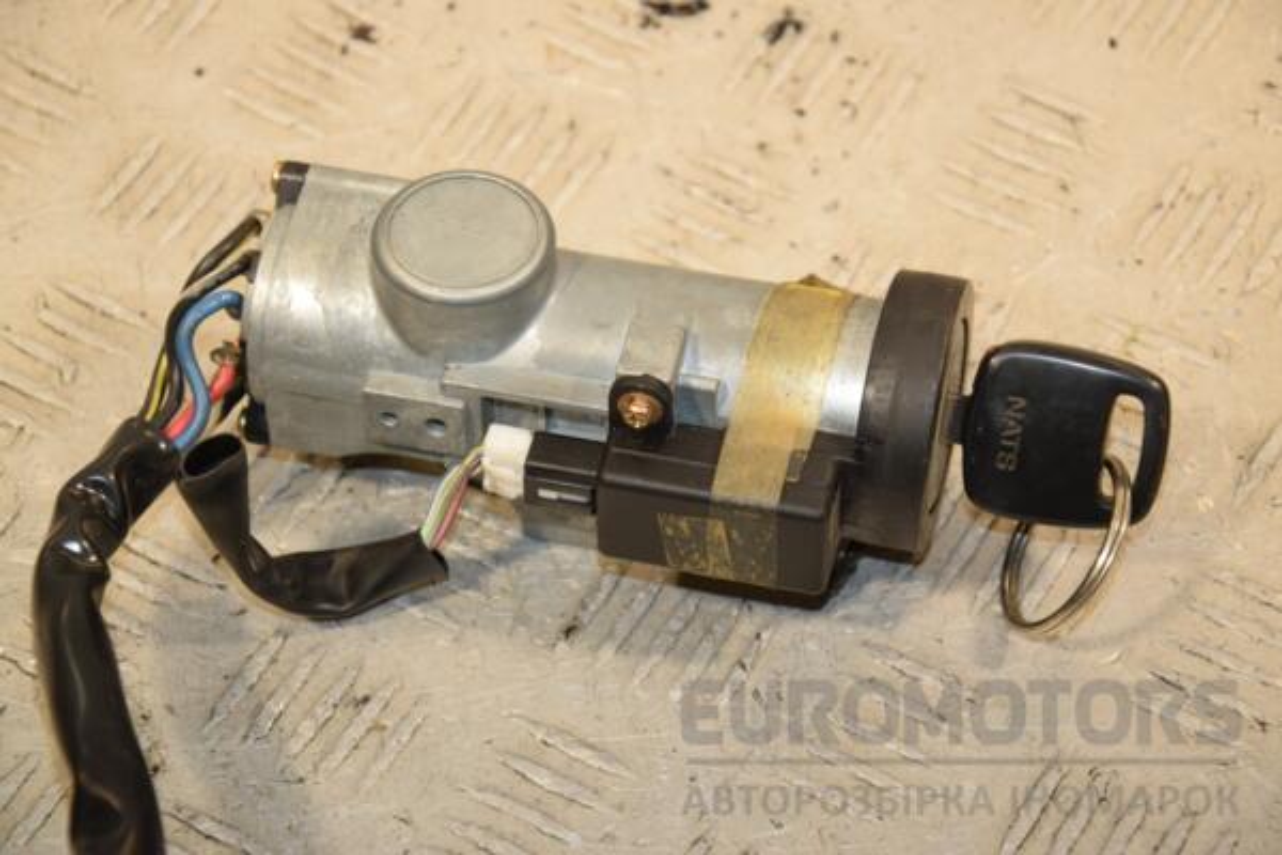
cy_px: 428
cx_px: 641
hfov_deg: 16.1
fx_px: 4540
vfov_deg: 10.8
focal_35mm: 128
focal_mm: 85
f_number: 6.3
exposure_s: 1/200
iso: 800
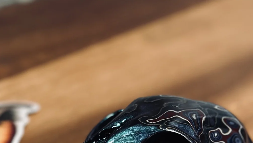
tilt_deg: -37.0
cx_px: 152
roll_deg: +3.3
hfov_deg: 25.3
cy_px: 181
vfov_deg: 13.9
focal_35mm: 84
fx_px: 564
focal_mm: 6.86
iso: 320
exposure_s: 1/40
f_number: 1.78
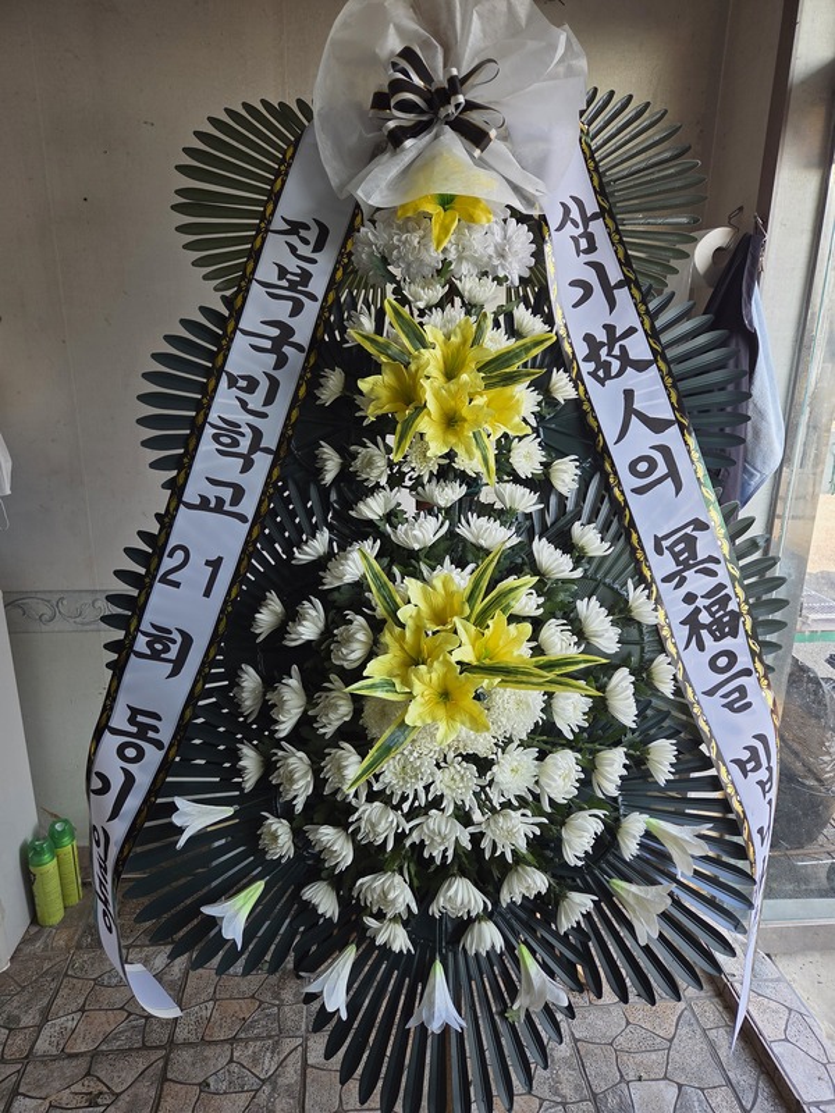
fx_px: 740
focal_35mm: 23
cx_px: 418
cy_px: 556
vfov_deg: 73.9
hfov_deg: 58.9
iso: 64
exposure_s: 1/180
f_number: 1.8
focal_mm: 5.4
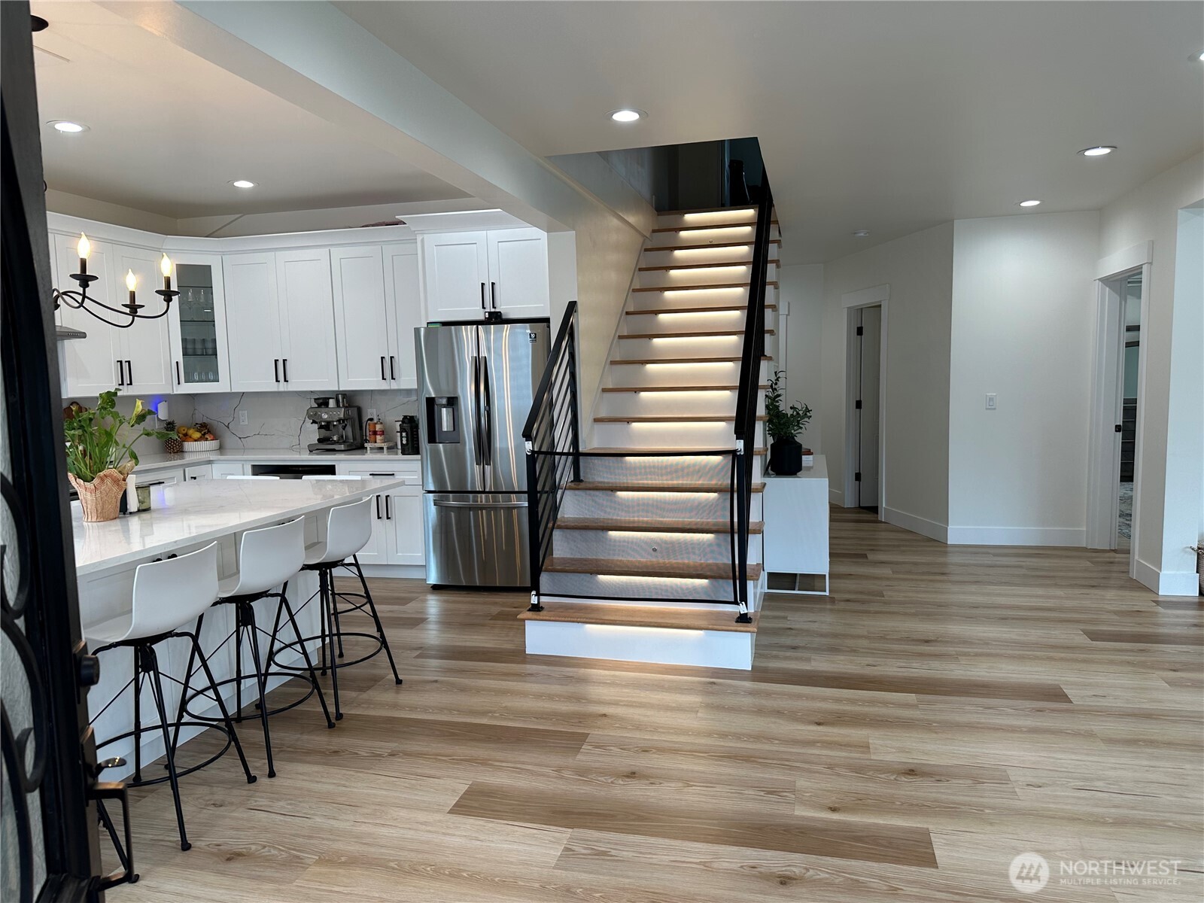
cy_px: 452
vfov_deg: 56.8
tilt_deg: -4.6
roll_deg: +1.8
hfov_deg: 71.6
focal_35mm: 24
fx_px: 835
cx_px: 602
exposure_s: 1/120
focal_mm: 6.86
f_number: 1.78
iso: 100
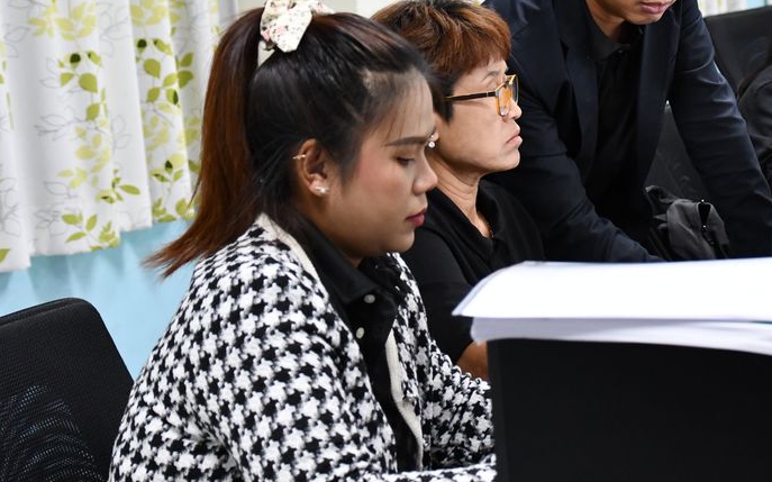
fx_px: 2398
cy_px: 103
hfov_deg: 18.2
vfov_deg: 11.4
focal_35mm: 114
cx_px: 567
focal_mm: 50
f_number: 4.8
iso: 3200
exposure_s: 1/80
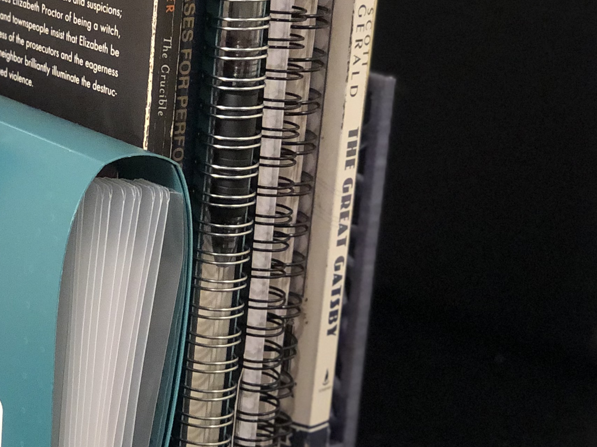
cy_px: 191
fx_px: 2121
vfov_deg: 12.0
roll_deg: -3.3
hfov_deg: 15.7
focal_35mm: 123
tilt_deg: -14.7
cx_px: -17
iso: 160
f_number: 2.4
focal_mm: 6
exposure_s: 1/24
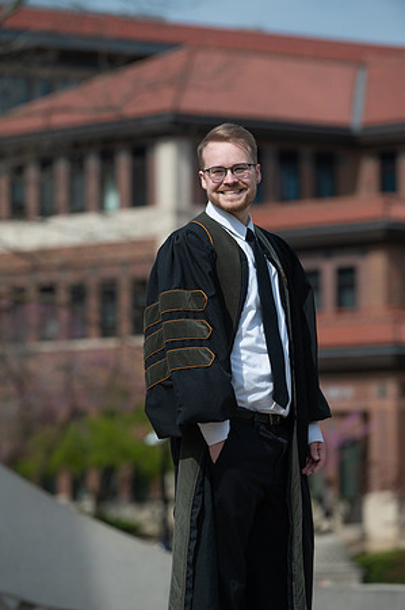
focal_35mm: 200
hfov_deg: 6.9
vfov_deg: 10.3
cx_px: 202
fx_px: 3383
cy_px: 305
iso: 125
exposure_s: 1/800
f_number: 4.5
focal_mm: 200
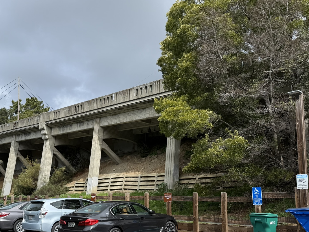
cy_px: 158
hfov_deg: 51.4
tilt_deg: +7.1
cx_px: 96
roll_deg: -1.5
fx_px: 312
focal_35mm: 35
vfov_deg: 40.1
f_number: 1.78
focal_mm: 6.76
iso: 80
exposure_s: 1/2703
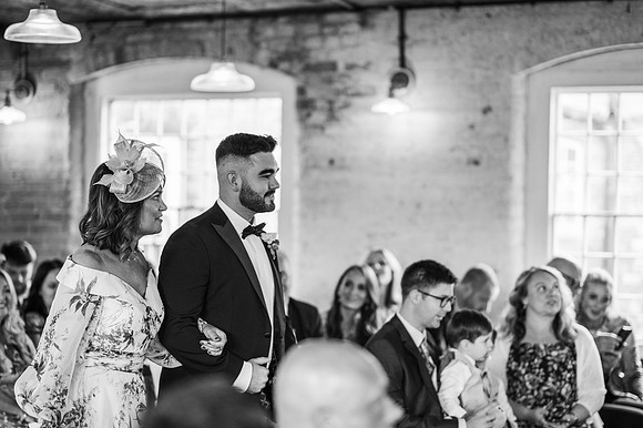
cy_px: 214
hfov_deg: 23.9
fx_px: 1517
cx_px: 322
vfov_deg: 16.1
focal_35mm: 85
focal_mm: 85
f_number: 2
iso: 320
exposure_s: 1/200
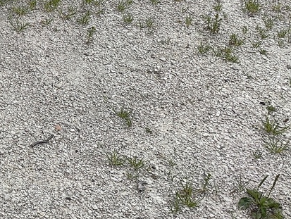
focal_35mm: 89
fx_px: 749
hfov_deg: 17.6
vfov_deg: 15.4
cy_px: -111
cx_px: -240
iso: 50
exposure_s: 1/160
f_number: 1.8
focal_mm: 6.06
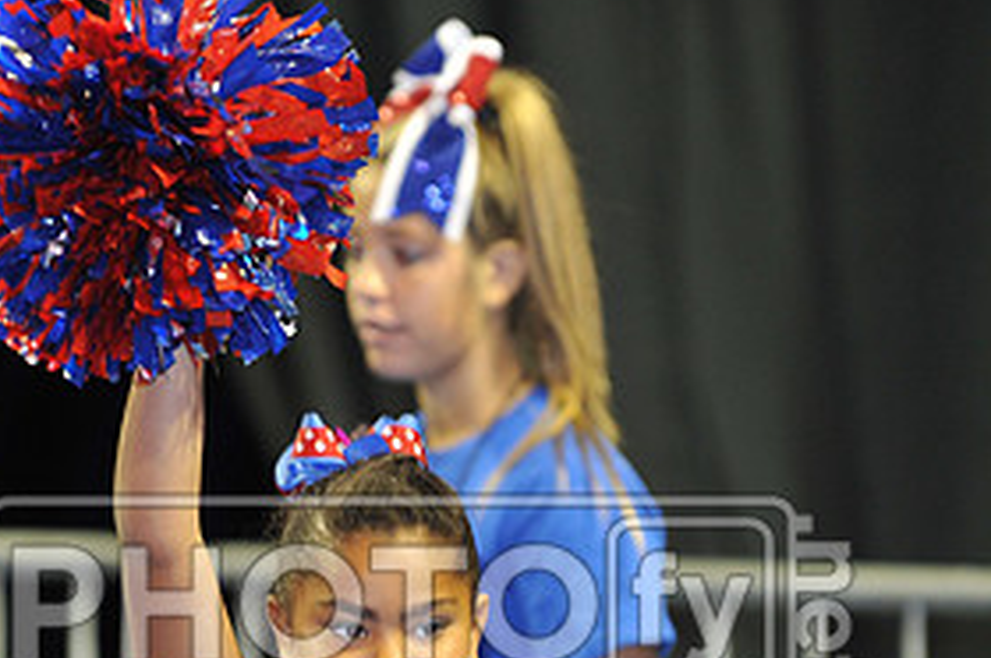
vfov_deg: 3.3
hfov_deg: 5.0
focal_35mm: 414
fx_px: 11383
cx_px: 407
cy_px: 626
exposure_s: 1/60
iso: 1600
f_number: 2.8
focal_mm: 200
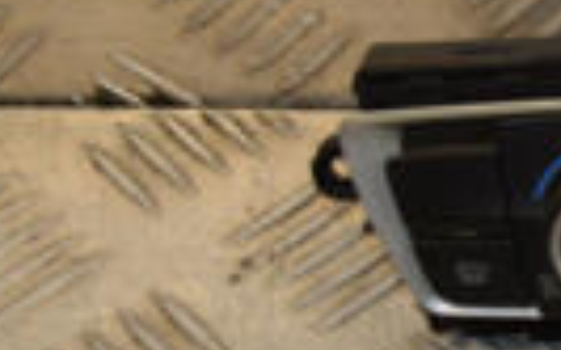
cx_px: 1202
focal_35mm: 275
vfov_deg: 4.8
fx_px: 4203
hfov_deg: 7.3
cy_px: 38
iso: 800
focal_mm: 40
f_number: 7.1
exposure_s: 1/200
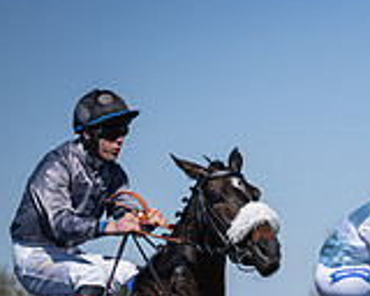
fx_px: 3329
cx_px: 431
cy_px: 417
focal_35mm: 304
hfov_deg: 6.3
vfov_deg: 5.1
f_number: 4
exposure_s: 1/2000
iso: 110
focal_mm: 76
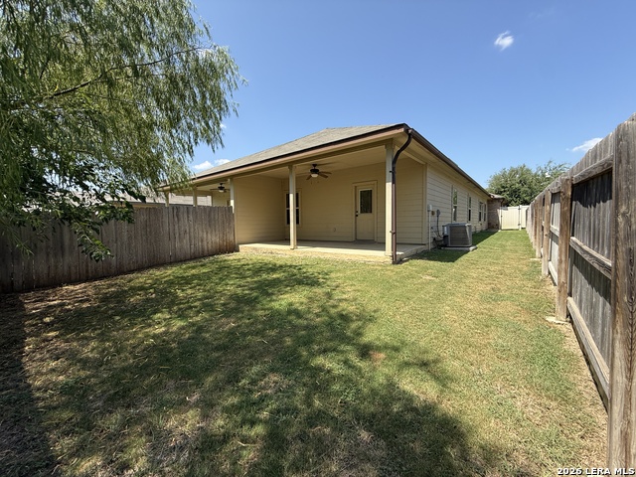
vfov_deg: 85.7
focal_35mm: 14
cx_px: 318
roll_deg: +0.3
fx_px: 257
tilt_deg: -2.7
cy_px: 238
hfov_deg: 102.1
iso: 50
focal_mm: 2.22
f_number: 2.2
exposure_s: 1/955
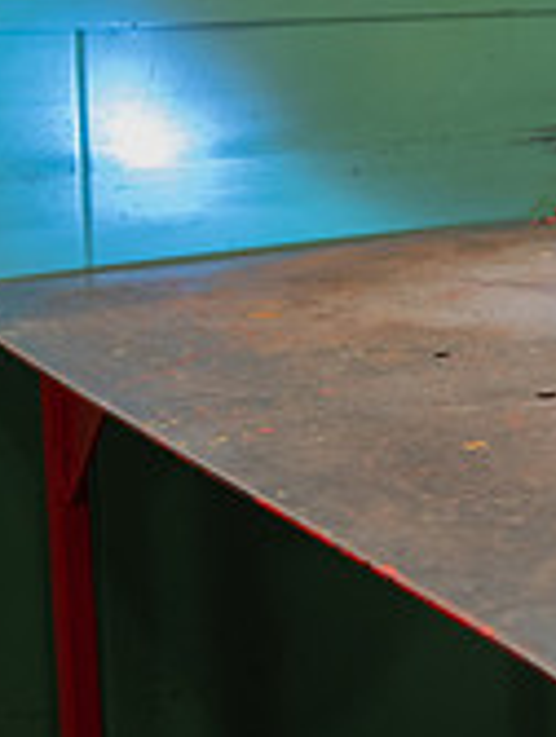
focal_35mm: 90
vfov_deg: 21.4
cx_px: 997
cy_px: 130
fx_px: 1920
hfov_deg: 14.5
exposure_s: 1/125
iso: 1000
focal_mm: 27
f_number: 2.8
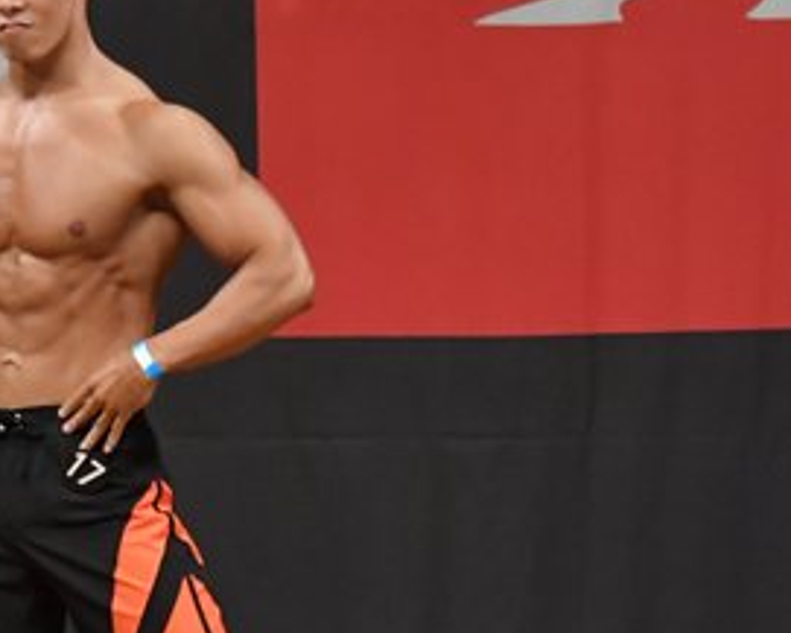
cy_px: 508
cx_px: -1
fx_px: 16019
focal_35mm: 684
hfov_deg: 2.8
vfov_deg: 2.3
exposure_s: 1/400
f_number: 5.6
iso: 5600
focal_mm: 170
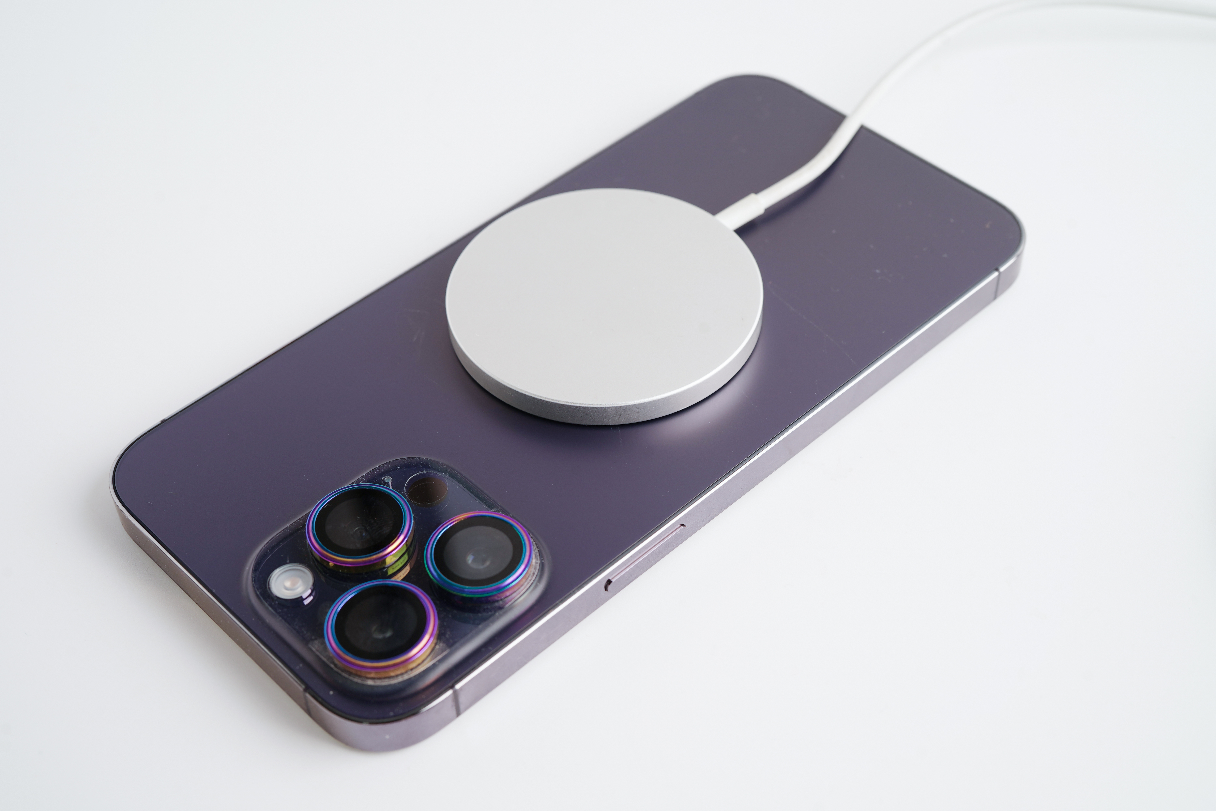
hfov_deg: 39.6
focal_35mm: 50
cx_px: 608
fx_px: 1689
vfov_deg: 27.0
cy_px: 406
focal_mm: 50
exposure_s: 1/80
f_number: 8
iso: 100
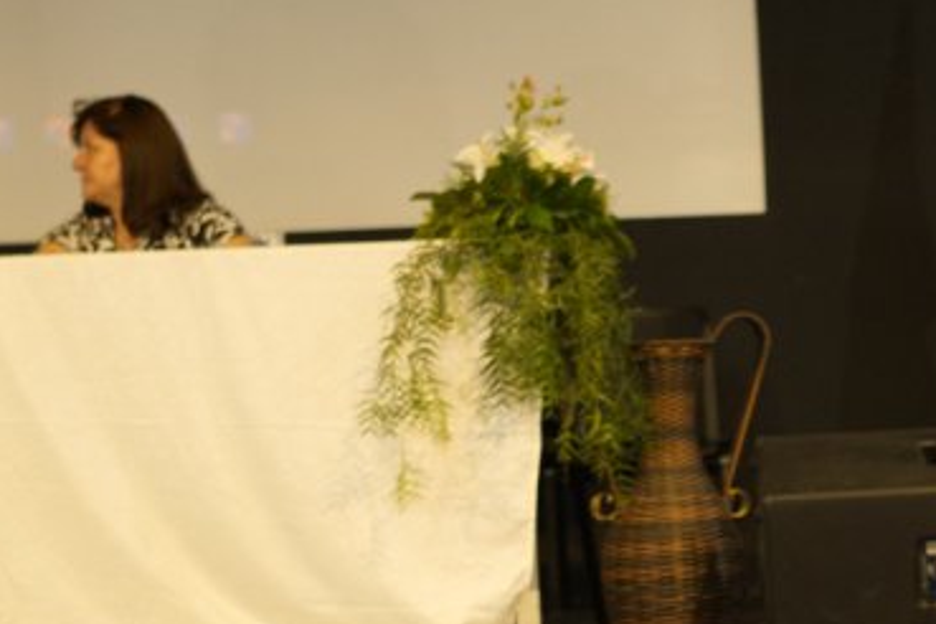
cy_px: 602
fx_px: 2964
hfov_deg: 17.5
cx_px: 946
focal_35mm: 114
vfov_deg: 11.9
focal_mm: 35
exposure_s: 1/100
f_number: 2.5
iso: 2000
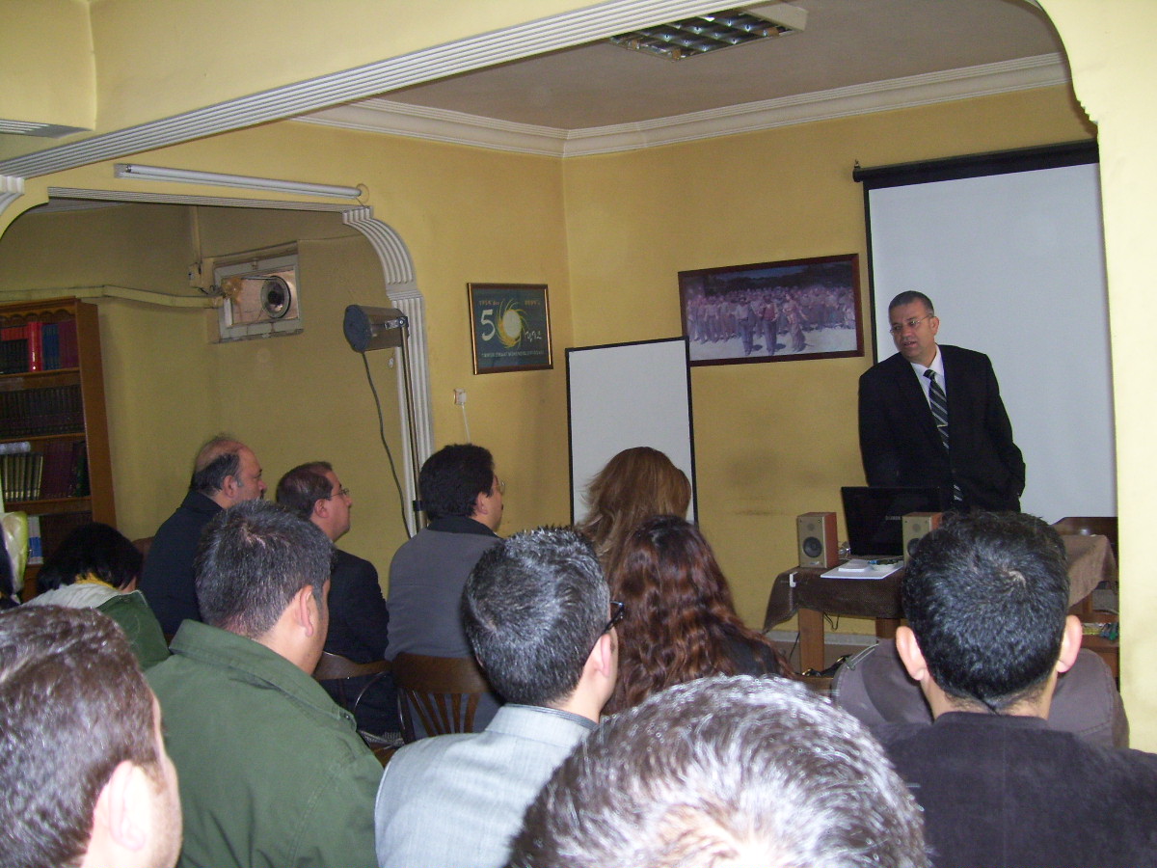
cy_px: 434
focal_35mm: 36
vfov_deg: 39.7
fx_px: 1203
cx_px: 578
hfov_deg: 51.4
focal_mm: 6
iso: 200
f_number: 2.7
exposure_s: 1/60
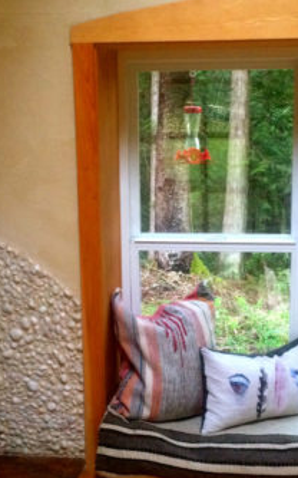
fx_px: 793
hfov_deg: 21.3
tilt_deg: -15.5
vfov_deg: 33.5
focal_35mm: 61
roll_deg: +0.5
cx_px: 168
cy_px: 252
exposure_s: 1/30
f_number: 2.2
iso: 250
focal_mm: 4.15
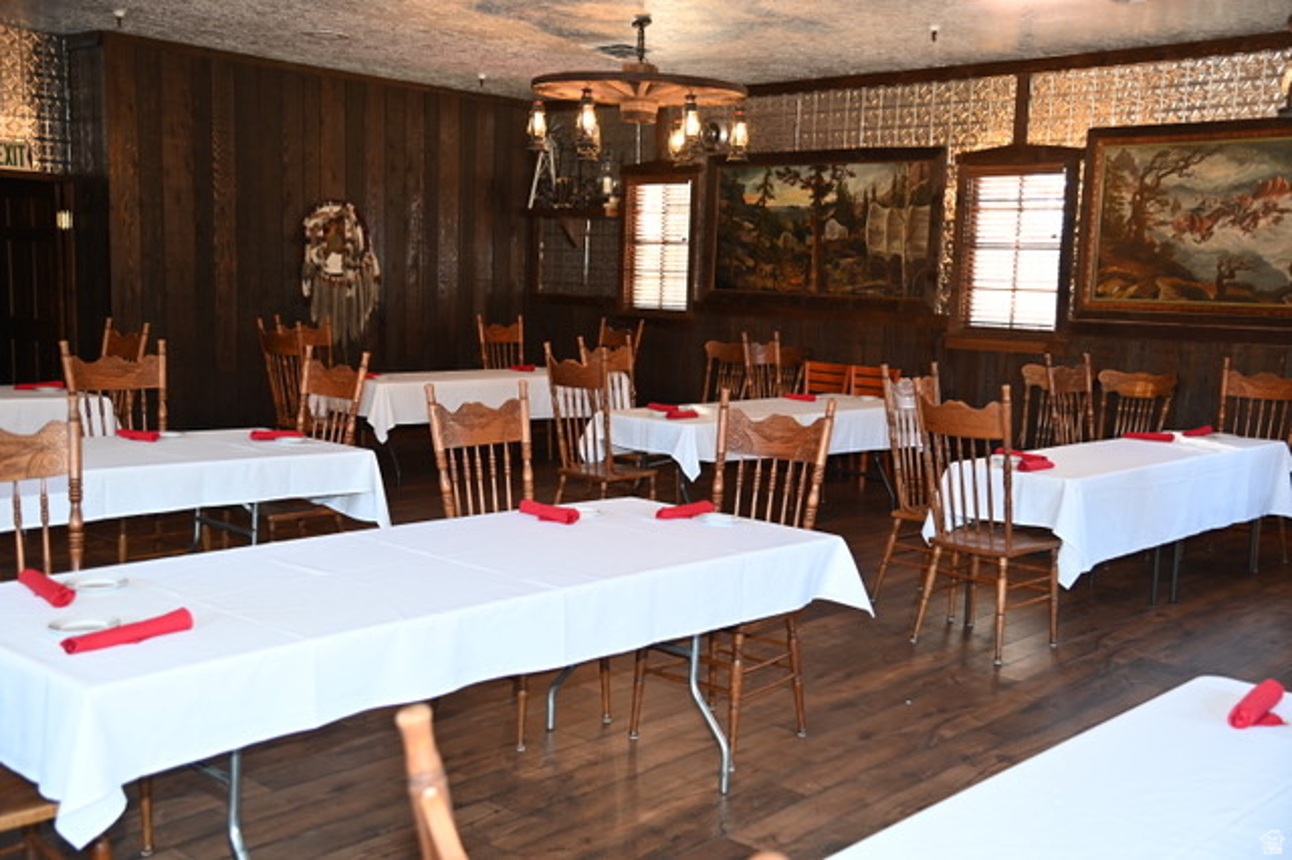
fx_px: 1363
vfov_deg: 35.0
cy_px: 430
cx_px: 646
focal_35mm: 38
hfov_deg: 50.7
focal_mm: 38
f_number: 4
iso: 1100
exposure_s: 1/60
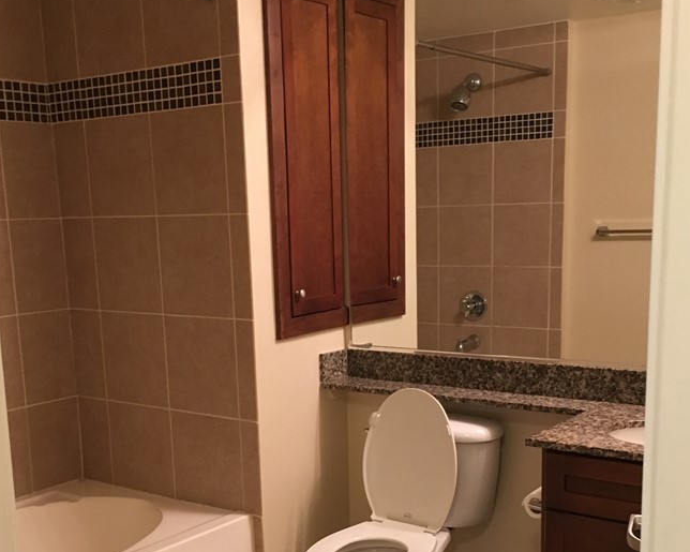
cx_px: 333
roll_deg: +2.3
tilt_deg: -8.3
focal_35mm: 45
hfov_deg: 41.2
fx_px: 919
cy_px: 396
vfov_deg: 32.9
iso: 200
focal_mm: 4.15
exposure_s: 1/20
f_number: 2.2
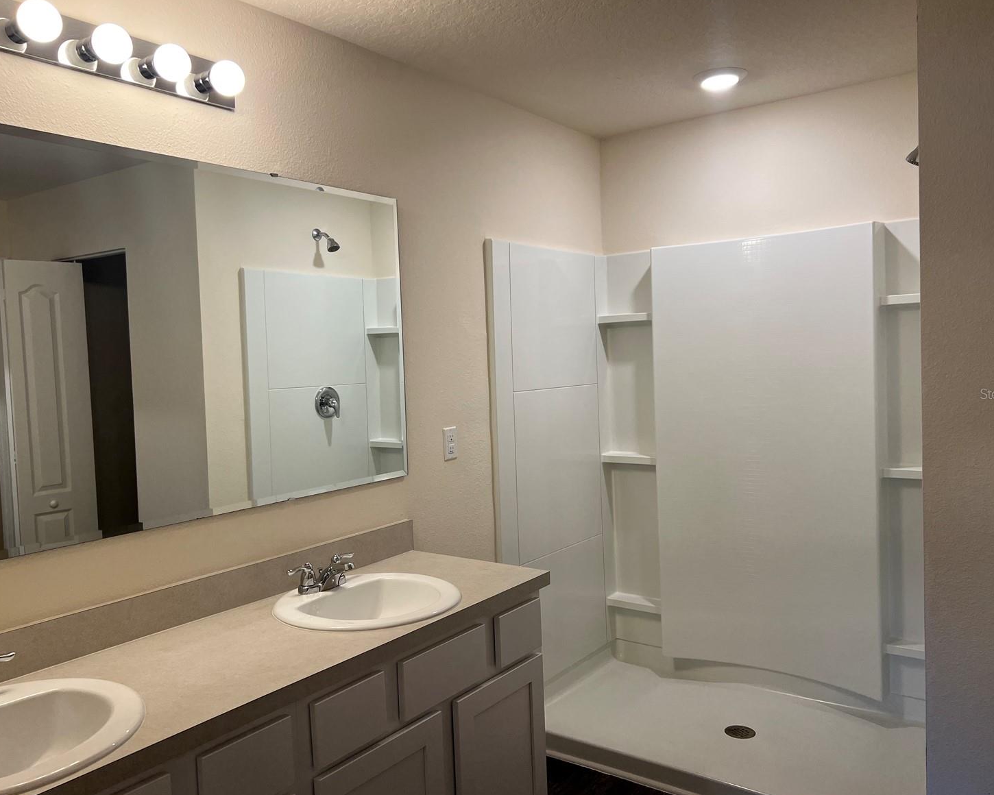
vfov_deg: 51.5
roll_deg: +2.4
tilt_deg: -1.7
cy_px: 393
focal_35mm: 28
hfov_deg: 62.2
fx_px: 824
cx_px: 496
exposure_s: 1/120
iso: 80
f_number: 1.5
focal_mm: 5.7
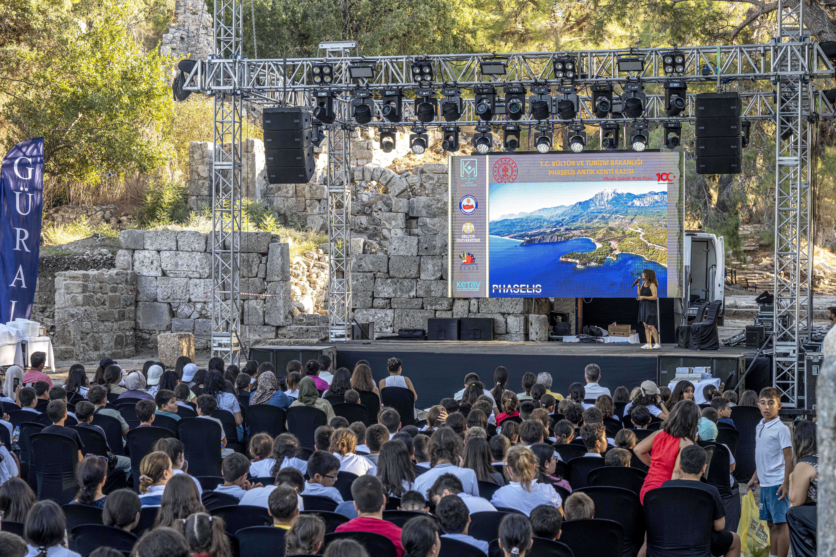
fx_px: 1625
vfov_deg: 19.5
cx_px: 418
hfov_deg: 28.8
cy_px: 278
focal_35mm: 70
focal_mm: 70
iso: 720
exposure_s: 1/200
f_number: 6.3
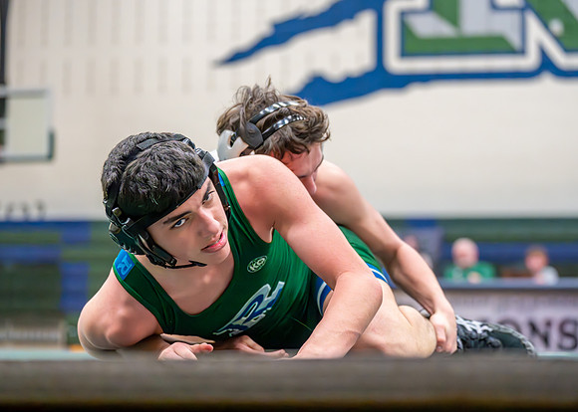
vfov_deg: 16.9
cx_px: 301
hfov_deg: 23.5
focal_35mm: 85
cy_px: 206
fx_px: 1391
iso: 6400
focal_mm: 70
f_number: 2.8
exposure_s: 1/1000
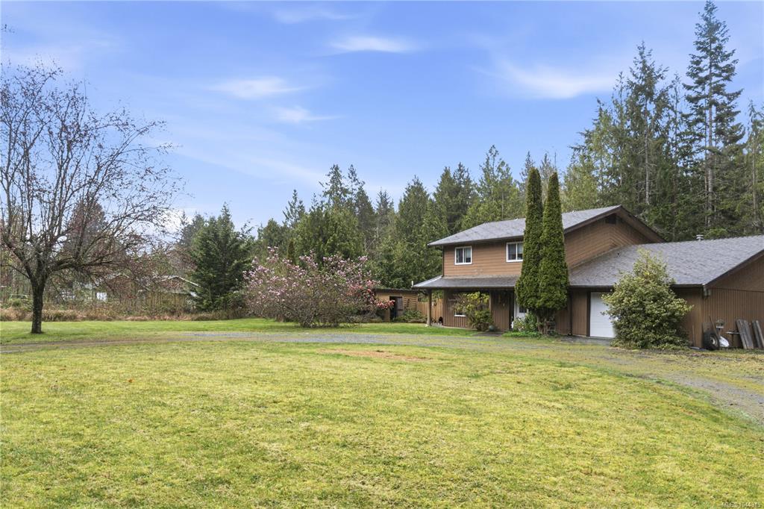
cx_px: 382
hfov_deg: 67.4
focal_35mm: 27
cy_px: 254
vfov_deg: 47.9
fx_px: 573
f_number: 11
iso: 100
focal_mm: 18
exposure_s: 1/60
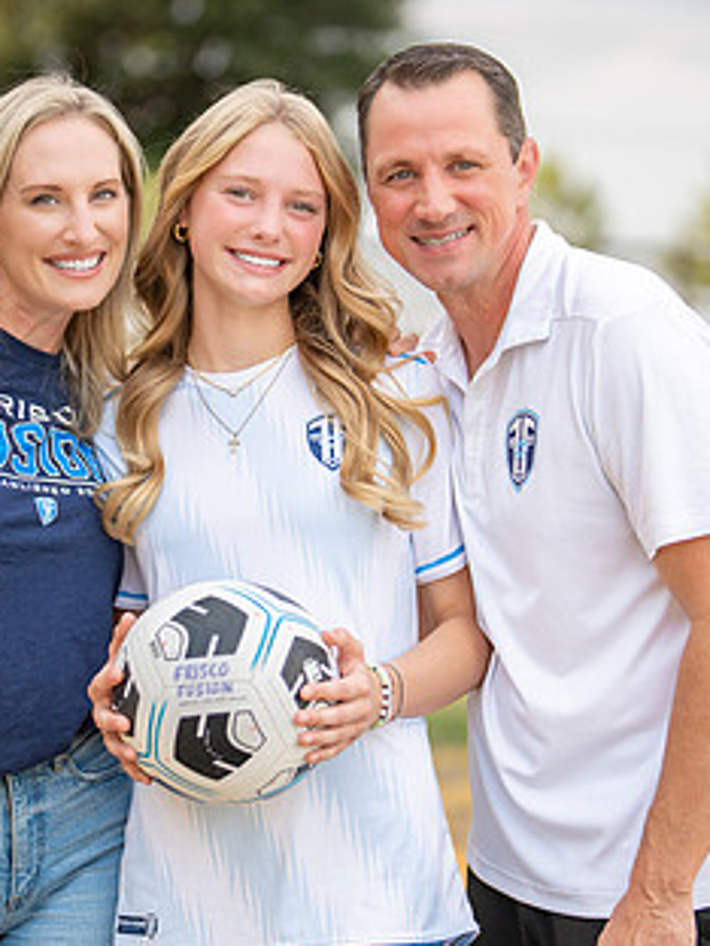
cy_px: 491
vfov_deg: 18.5
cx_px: 242
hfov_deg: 13.9
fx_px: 2899
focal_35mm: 106
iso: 125
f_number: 1.2
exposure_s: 1/2000
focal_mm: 50
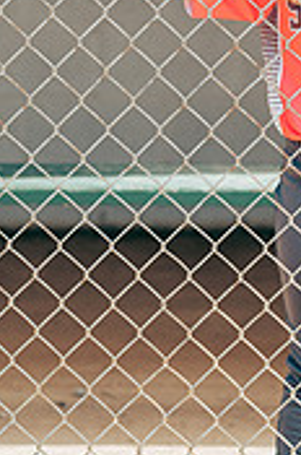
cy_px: 112
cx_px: 343
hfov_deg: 6.2
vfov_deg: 9.4
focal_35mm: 219
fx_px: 2757
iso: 160
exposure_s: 1/800
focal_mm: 85
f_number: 2.8
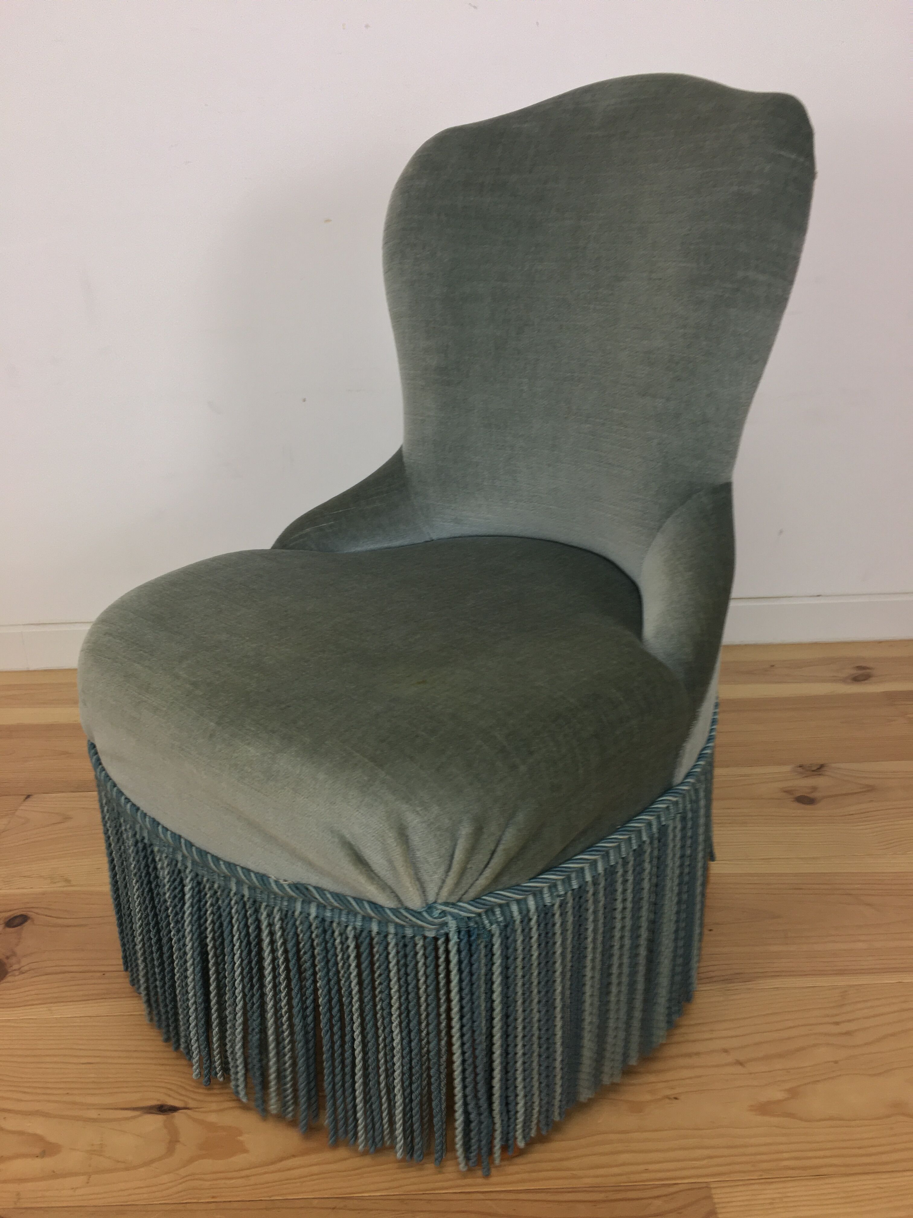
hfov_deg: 48.2
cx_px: 456
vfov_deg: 61.7
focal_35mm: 29
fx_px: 1020
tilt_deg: -22.1
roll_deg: +0.8
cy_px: 609
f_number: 2.2
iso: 40
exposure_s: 1/33
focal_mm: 4.15
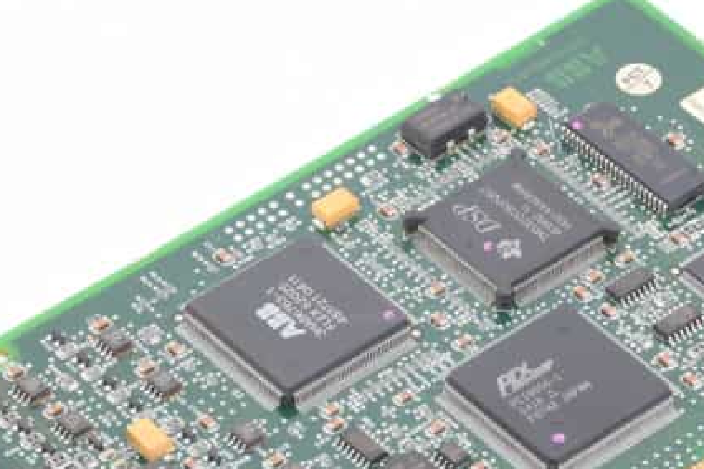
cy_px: 402
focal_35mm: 270
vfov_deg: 5.1
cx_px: 431
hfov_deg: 7.6
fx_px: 5284
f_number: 13
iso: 200
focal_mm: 75
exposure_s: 1/25
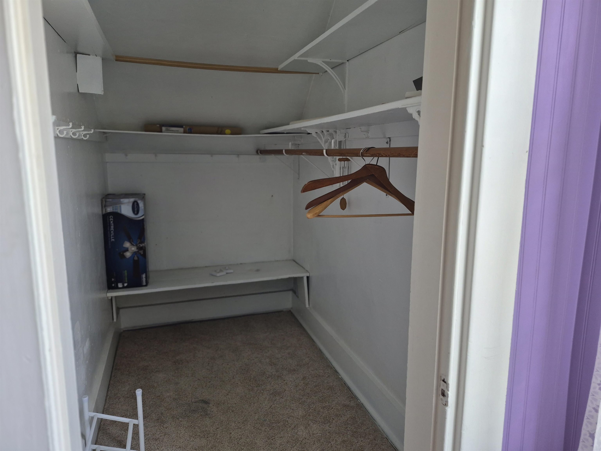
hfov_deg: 73.9
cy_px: 226
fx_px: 399
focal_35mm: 23
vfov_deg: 58.9
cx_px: 300
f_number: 1.8
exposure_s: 1/180
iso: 200
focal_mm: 5.4
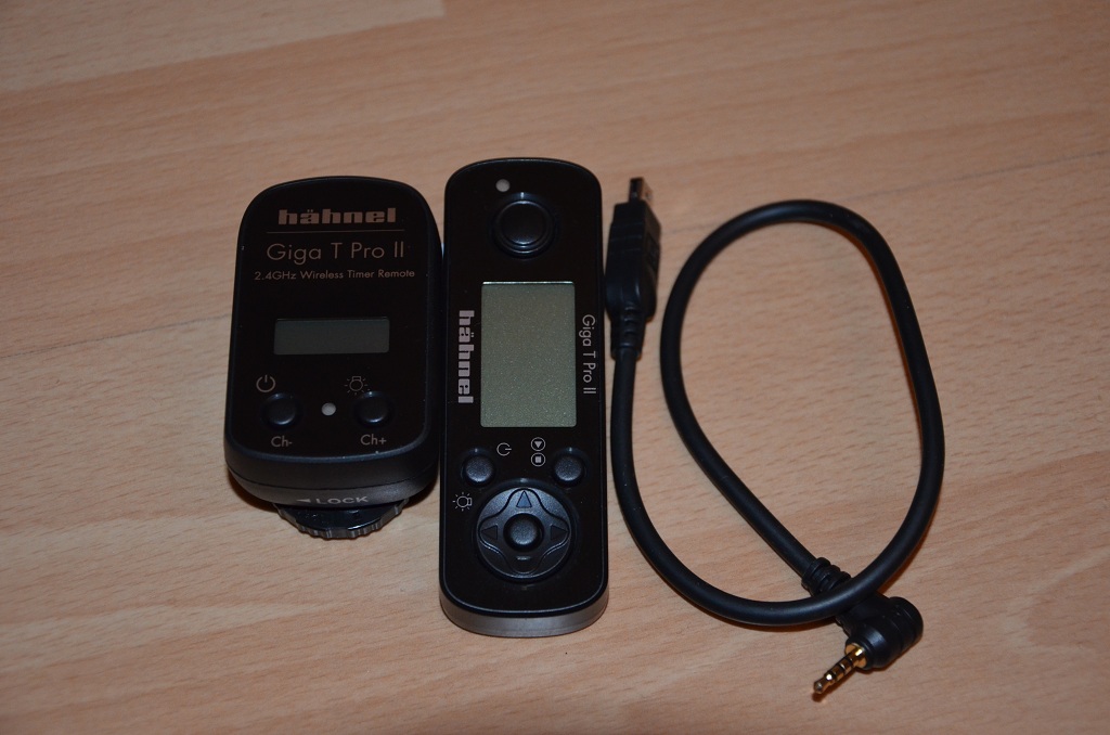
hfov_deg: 27.0
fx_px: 2307
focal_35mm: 75
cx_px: 555
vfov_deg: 18.1
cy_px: 368
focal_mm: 50
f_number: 5
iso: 1400
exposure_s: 1/60
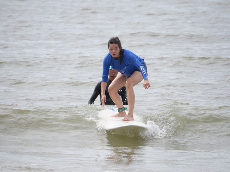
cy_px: 86
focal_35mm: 760
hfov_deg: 2.6
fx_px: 5048
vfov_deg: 2.0
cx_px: 115
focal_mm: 364
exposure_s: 1/640
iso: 250
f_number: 6.1
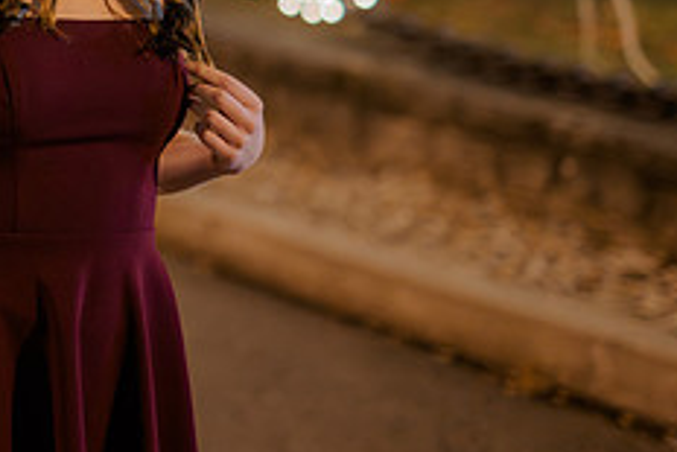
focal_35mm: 125
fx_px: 2352
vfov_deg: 10.9
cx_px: -20
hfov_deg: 16.0
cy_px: -1
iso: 2500
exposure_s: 1/200
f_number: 1.4
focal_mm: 50
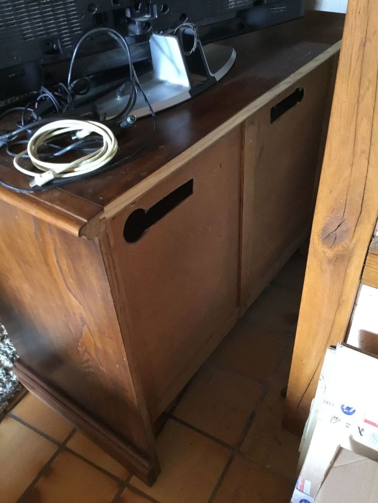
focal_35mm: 31
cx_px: 189
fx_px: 451
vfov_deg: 58.3
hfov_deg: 45.4
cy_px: 252
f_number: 2.4
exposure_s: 1/17
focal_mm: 3.3
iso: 320
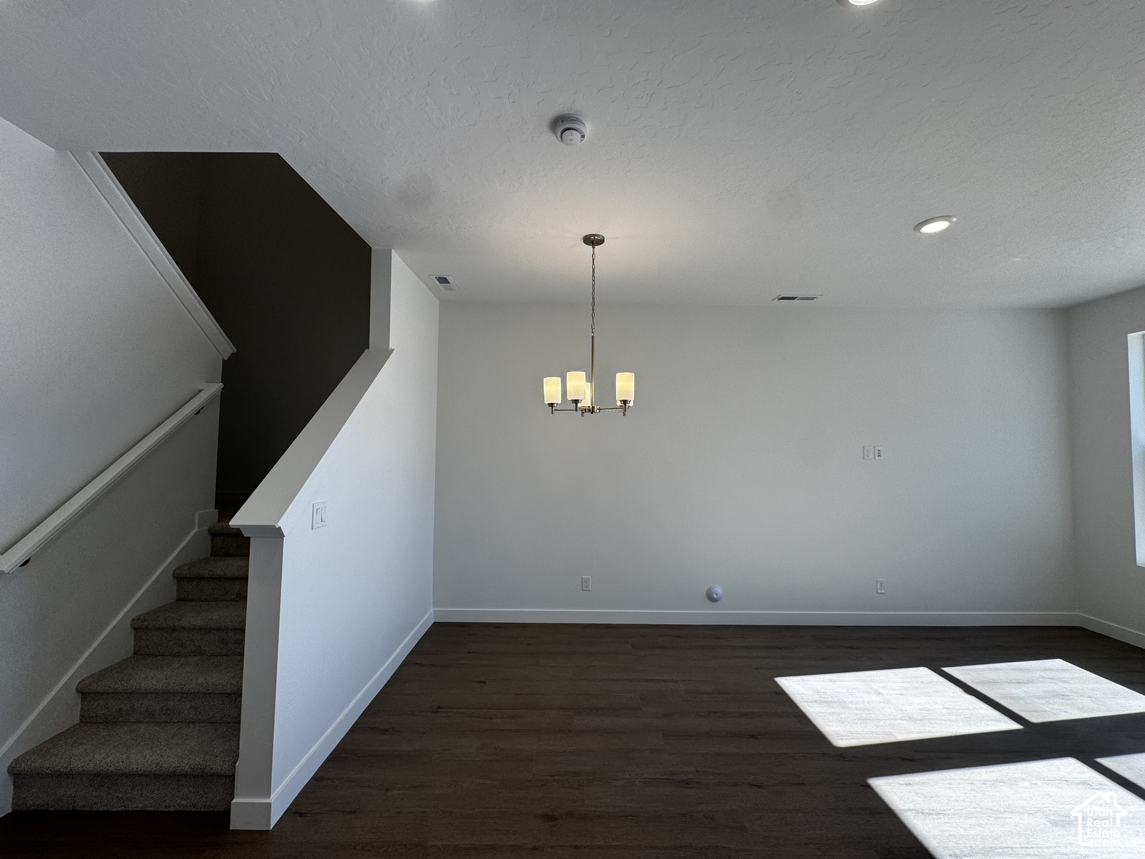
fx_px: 463
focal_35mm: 14
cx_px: 572
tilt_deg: +2.6
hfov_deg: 102.1
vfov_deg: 85.7
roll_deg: -0.1
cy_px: 430
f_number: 2.2
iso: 40
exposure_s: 1/249
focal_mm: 2.22
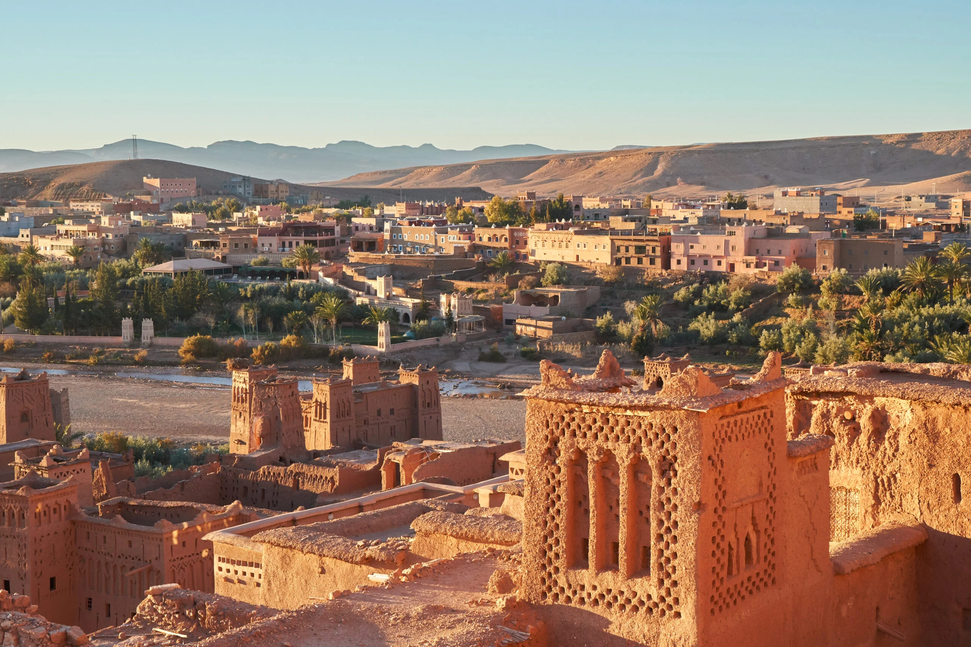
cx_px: 486
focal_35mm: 56
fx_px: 1497
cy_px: 324
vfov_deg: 24.4
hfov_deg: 35.9
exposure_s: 1/200
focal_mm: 37
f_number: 13
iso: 800
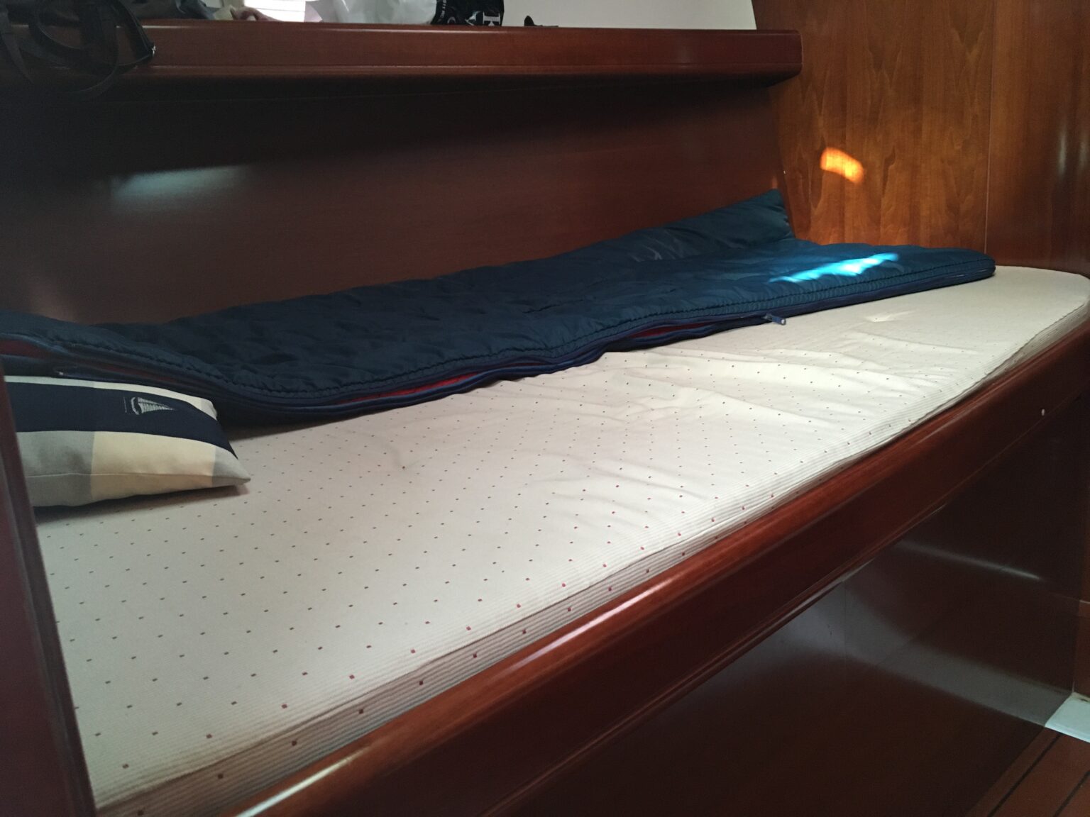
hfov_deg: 61.7
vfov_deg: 48.2
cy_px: 408
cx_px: 545
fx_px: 913
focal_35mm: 29
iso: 200
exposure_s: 1/33
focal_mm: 4.15
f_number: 2.2
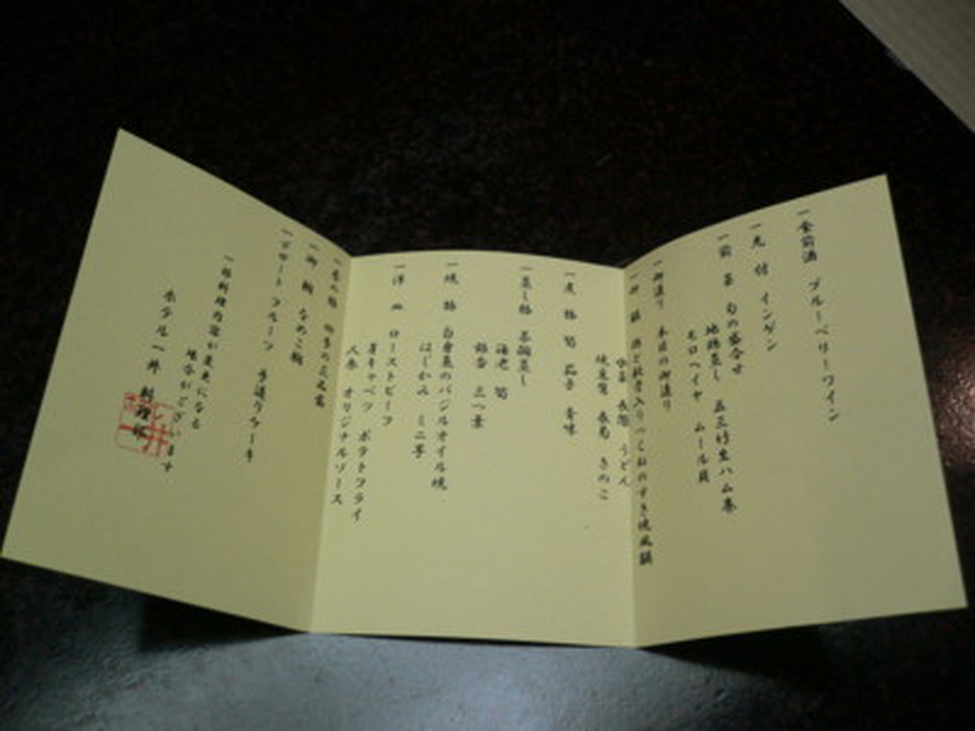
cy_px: 366
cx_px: 488
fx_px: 986
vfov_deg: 40.7
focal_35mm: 35
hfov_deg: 52.6
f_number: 2.8
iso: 150
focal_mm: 5.8
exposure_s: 1/20
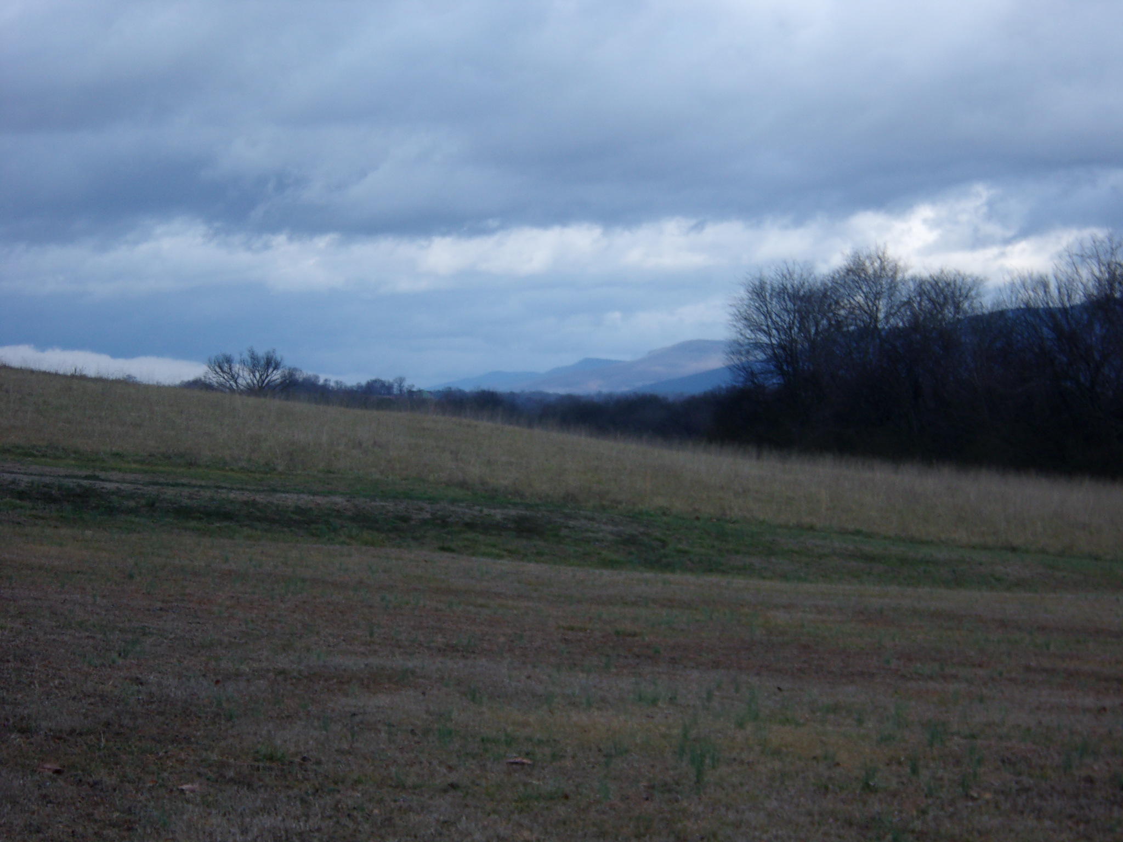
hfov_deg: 18.2
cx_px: 562
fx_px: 3504
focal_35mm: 108
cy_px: 421
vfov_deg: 13.7
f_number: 6.6
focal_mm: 19.6
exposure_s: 1/120
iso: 80
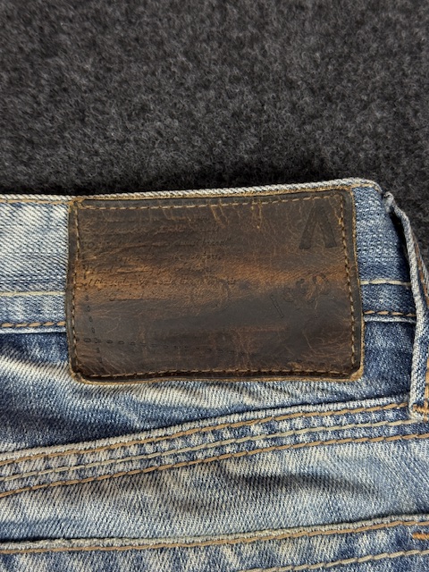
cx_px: 214
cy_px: 286
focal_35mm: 48
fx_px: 793
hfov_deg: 30.3
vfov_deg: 39.7
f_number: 1.78
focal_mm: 6.76
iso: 125
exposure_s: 1/100
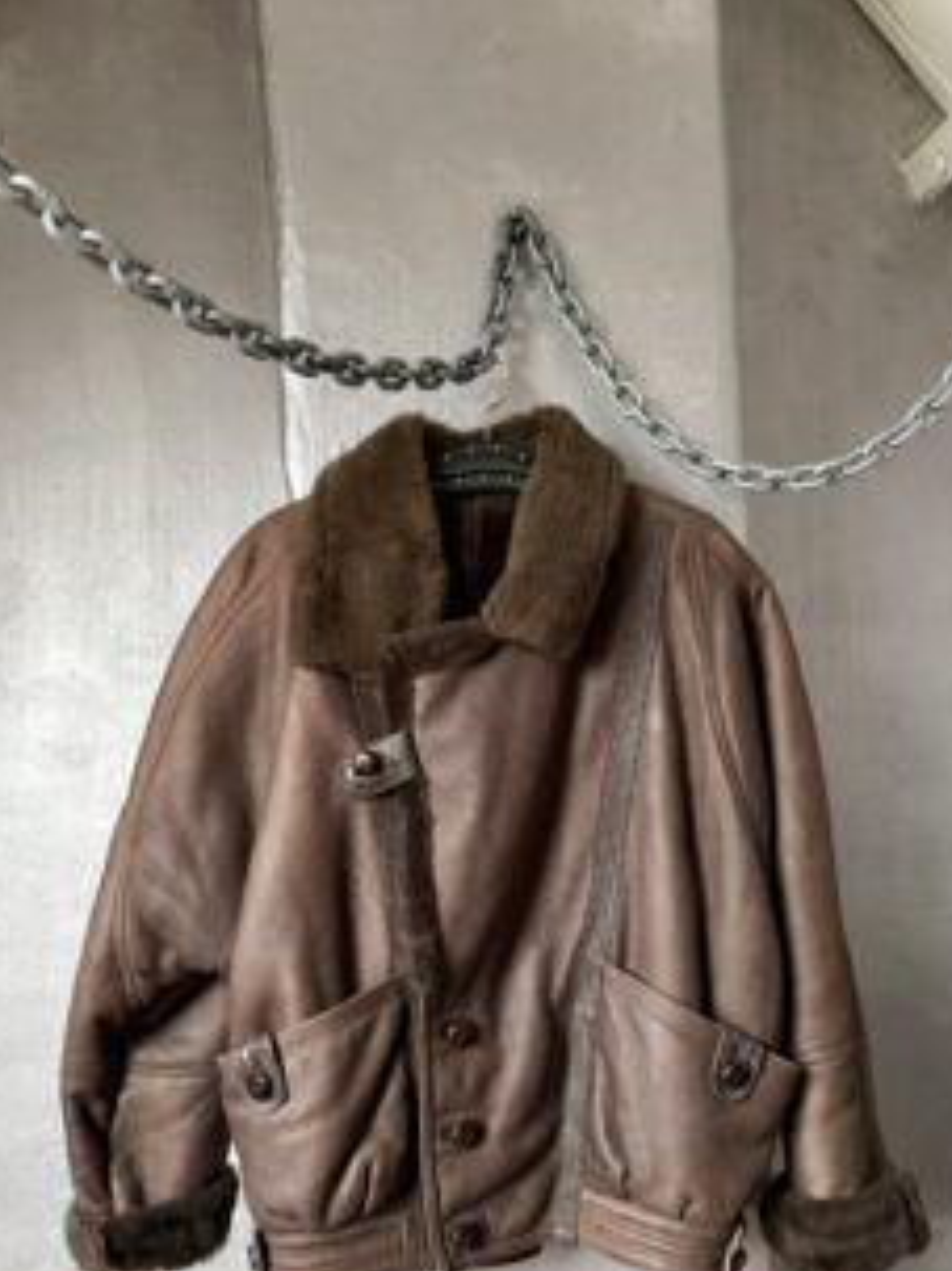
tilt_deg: +1.2
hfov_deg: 49.7
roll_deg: -0.9
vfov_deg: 63.1
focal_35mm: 28
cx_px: 463
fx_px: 1027
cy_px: 732
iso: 1000
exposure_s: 1/33
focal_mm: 6.76
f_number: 1.78
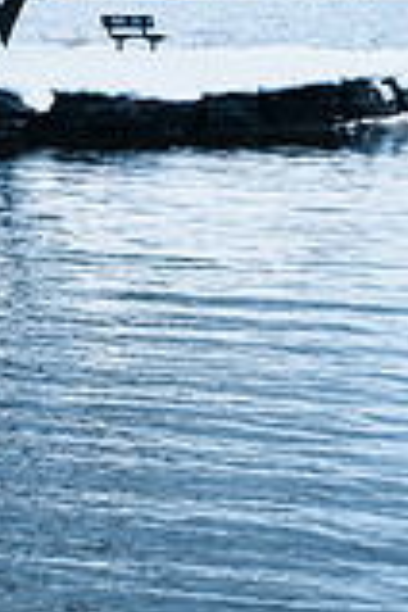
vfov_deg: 11.9
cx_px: 158
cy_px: -81
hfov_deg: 8.1
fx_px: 2890
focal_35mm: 170
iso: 200
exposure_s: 1/500
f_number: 7.1
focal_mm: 60
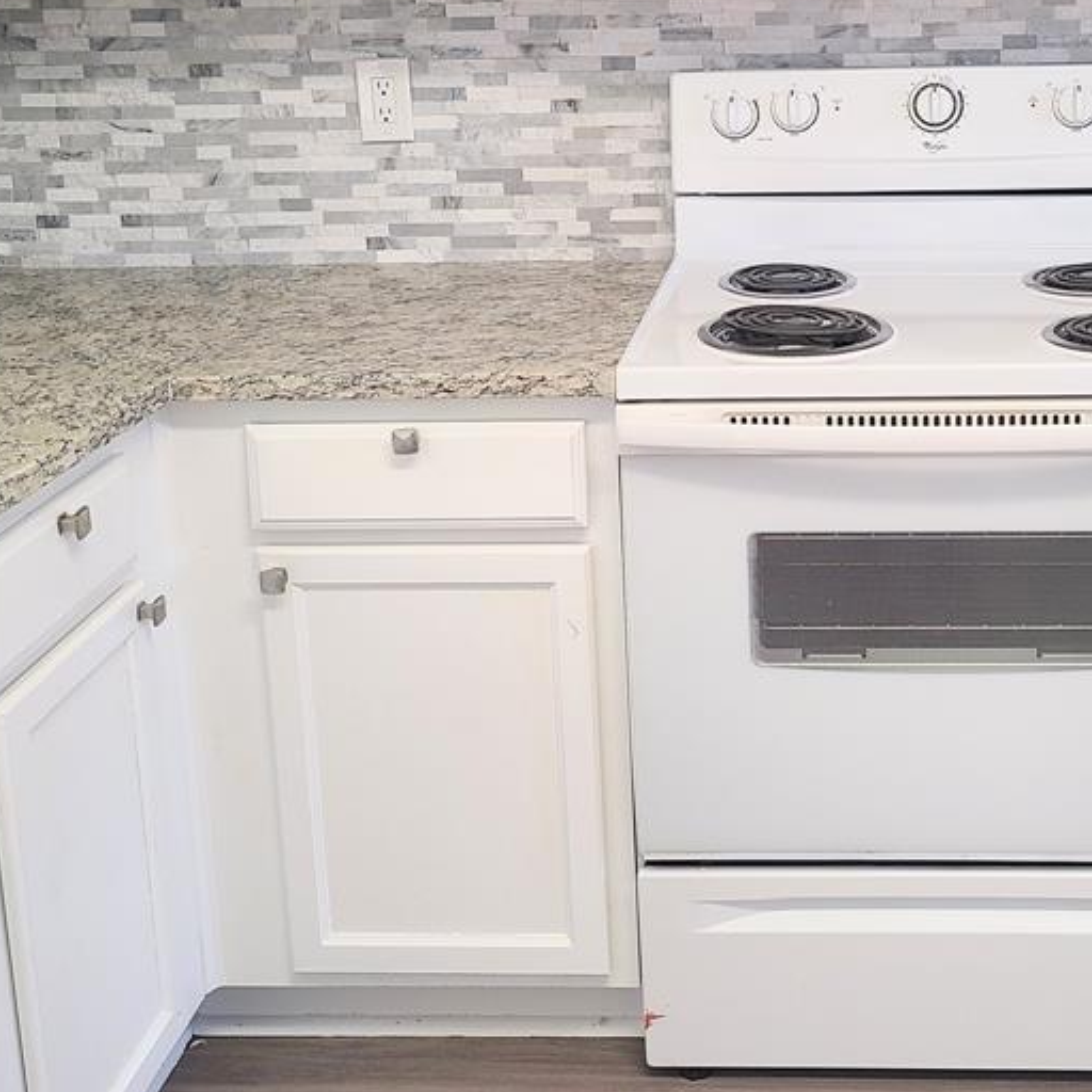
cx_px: 823
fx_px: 1642
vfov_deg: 36.1
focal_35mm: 46
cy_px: 307
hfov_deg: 35.9
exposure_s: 1/60
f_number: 1.8
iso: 80
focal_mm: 5.4
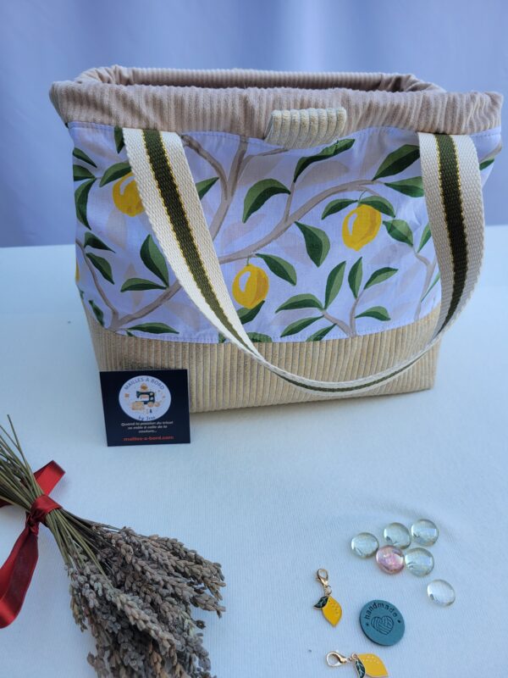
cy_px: 339
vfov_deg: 67.3
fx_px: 509
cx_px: 254
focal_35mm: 26
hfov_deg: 53.1
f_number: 1.8
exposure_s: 1/168
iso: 40
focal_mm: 5.4
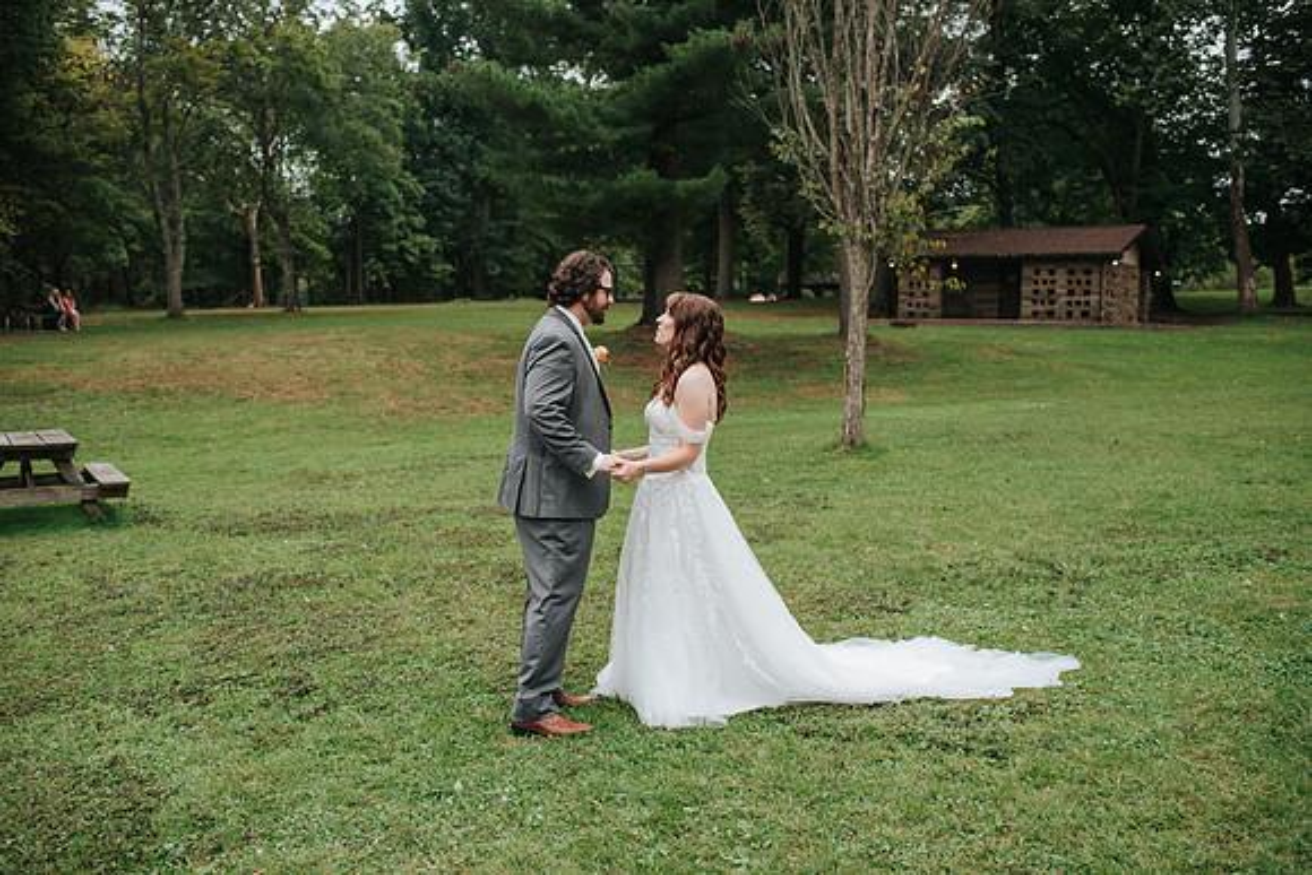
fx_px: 1276
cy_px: 438
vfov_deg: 37.9
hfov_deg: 54.4
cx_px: 656
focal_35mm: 35
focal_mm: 35
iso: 100
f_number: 3.2
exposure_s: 1/640
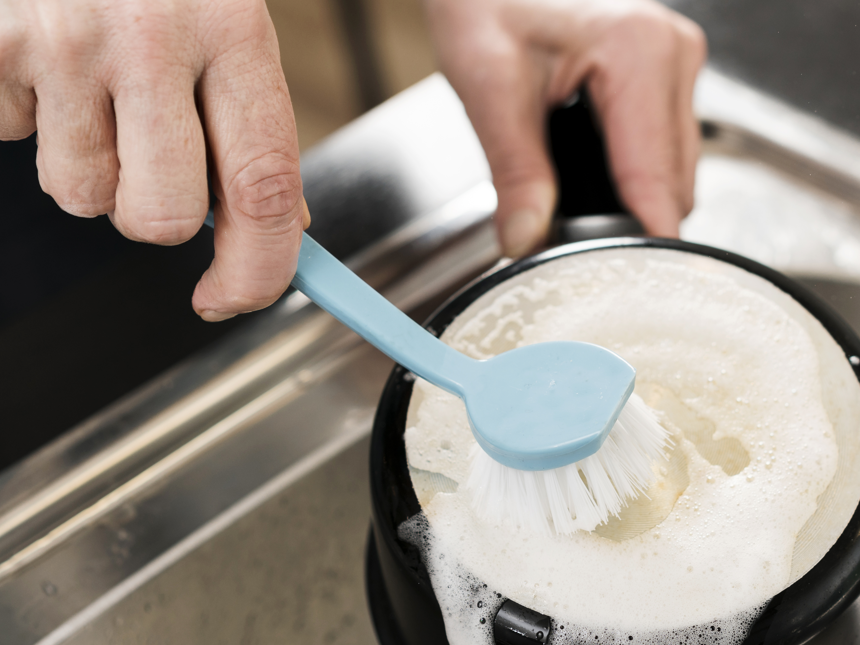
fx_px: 2584
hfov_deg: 18.8
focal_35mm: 104
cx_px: 570
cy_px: 365
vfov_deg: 14.2
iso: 160
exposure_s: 1/160
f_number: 3.2
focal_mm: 55
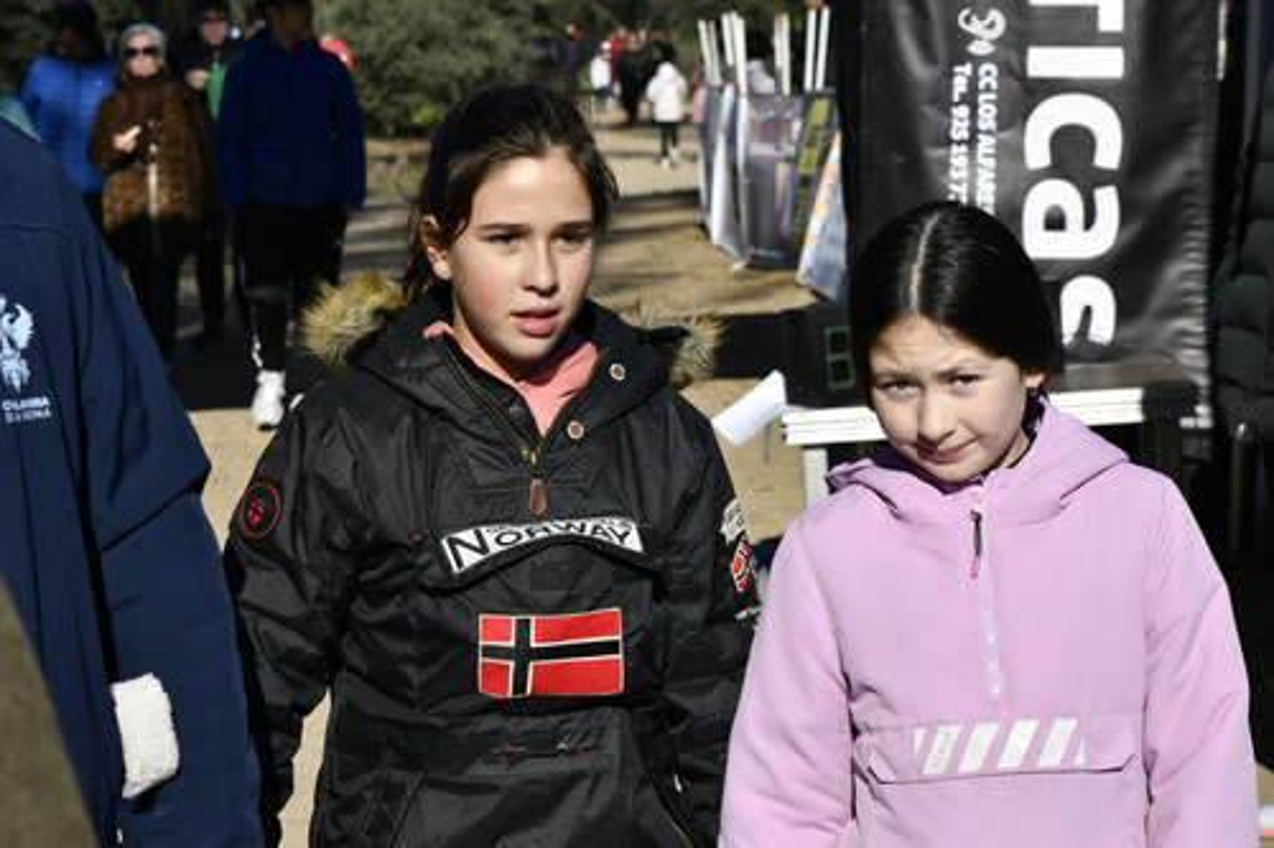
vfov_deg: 13.4
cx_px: 637
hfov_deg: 20.0
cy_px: 424
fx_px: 3608
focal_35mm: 102
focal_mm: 68
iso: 125
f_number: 7.1
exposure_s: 1/800
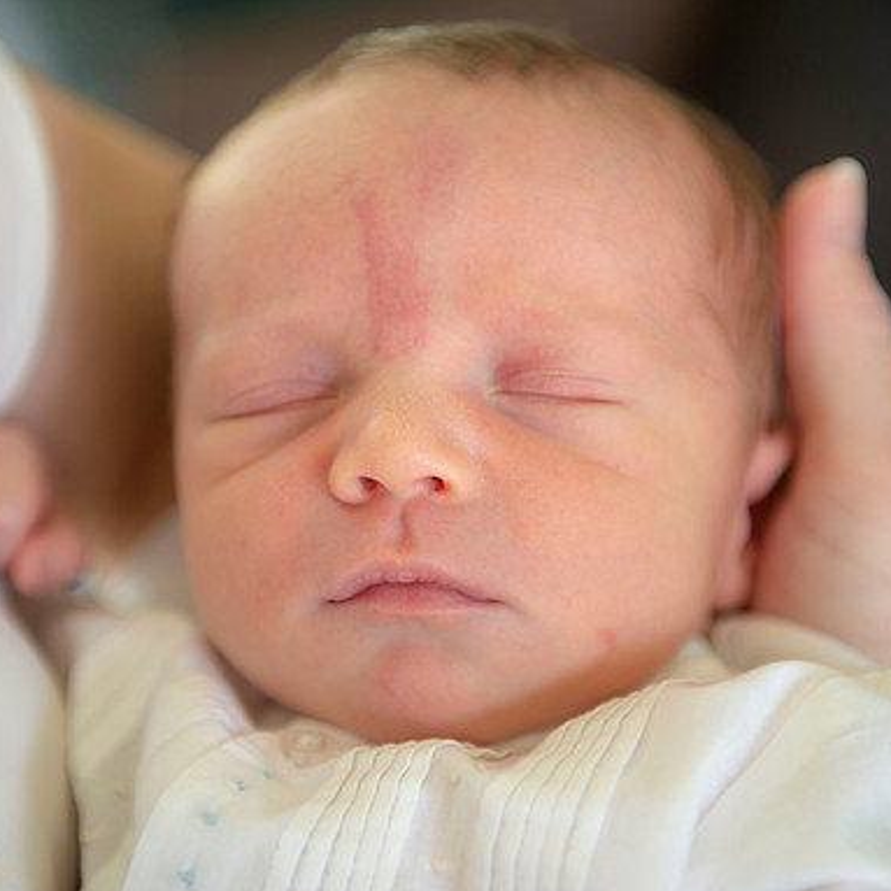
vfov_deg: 19.3
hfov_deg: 19.3
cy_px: 447
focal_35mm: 90
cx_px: 398
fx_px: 2621
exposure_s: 1/160
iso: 320
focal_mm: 70
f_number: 2.8
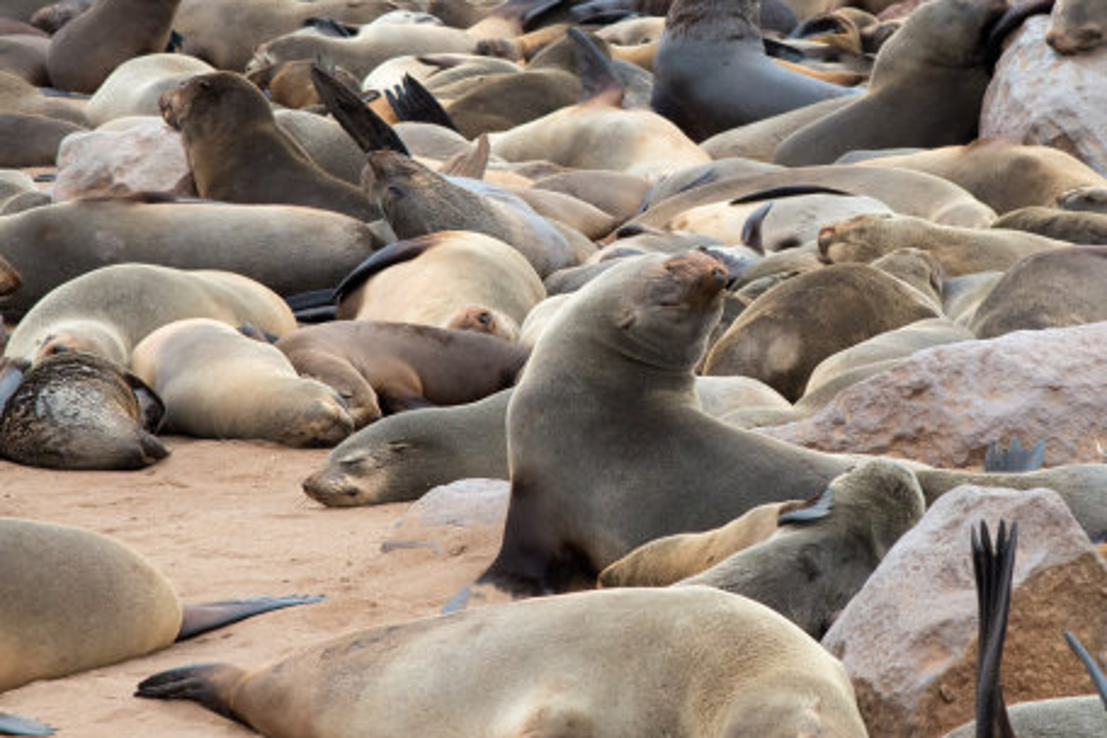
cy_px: 328
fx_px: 4950
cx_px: 529
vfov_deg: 8.5
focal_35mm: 161
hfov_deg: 12.8
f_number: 11
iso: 2000
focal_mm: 120
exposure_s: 1/800
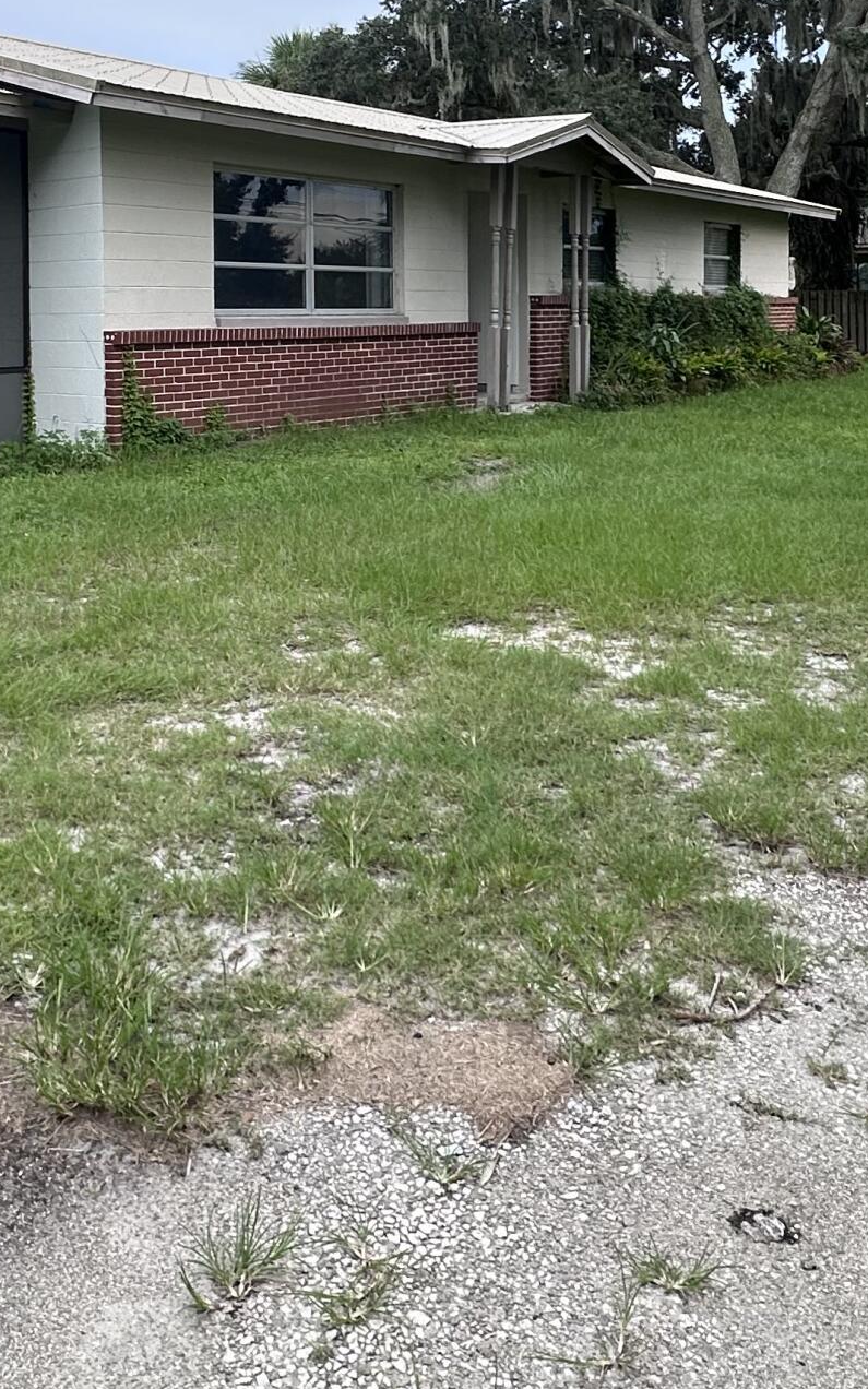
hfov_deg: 35.8
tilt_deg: -0.7
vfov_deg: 52.6
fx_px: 1325
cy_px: 332
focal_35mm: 35
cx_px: 266
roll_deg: +0.3
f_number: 2.2
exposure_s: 1/489
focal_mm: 2.22
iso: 40
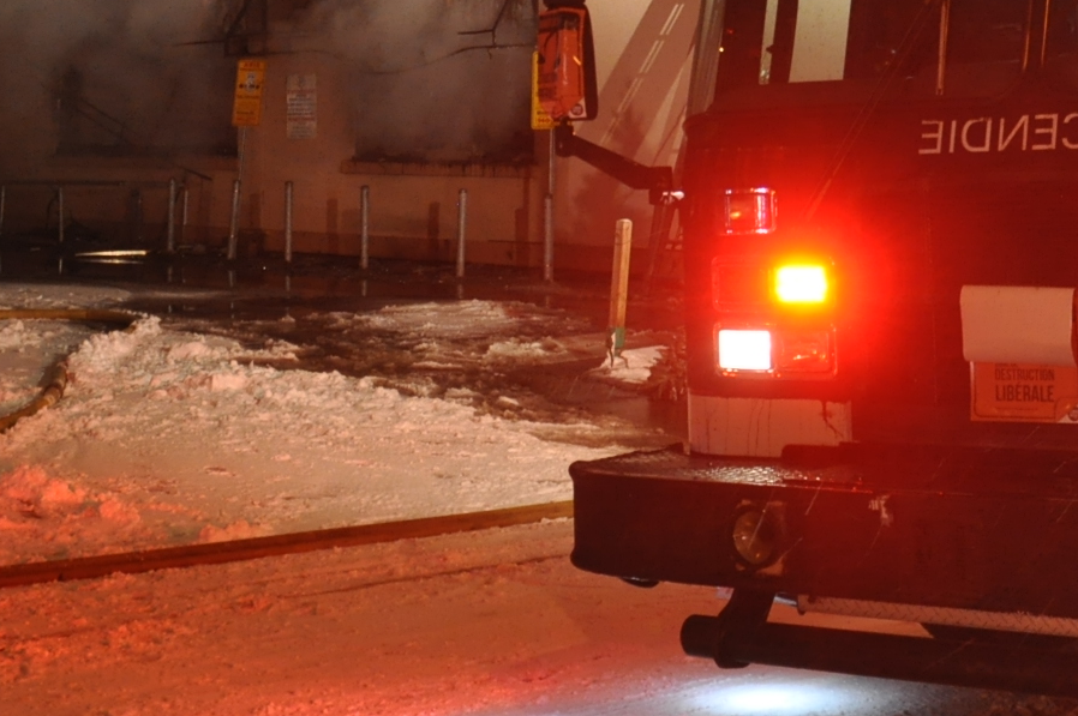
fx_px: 2250
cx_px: 712
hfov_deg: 26.8
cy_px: -18
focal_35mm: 75
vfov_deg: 17.6
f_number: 5
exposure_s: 1/25
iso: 1000
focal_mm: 21
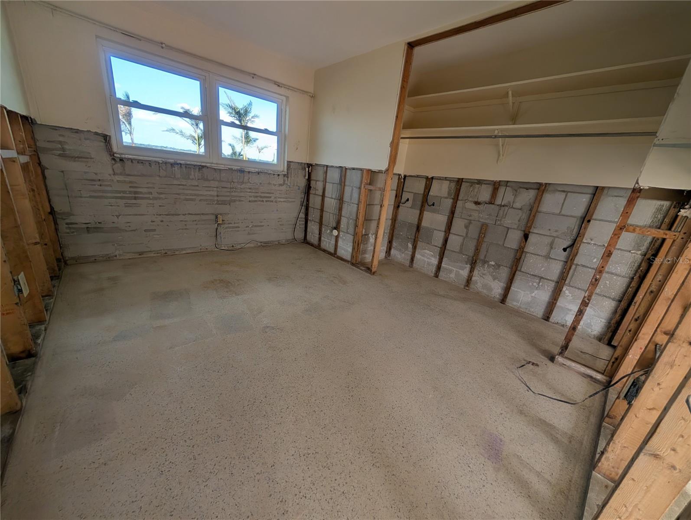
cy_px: 260
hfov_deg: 110.5
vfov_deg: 94.6
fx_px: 240
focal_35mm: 12
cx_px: 346
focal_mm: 2.02
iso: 53
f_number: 1.7
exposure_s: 1/580
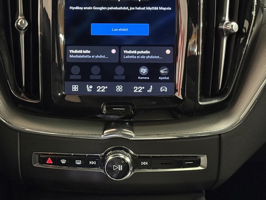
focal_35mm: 84
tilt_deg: -20.0
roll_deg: +0.3
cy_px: 49
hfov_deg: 23.3
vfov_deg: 17.5
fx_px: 645
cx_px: 121
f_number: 1.78
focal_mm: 6.76
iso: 500
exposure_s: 1/31
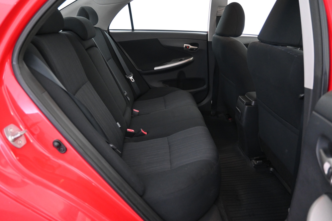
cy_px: 110
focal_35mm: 26
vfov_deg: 50.4
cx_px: 166
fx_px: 235
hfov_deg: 70.4
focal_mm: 17
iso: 2500
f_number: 3.5
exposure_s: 1/25
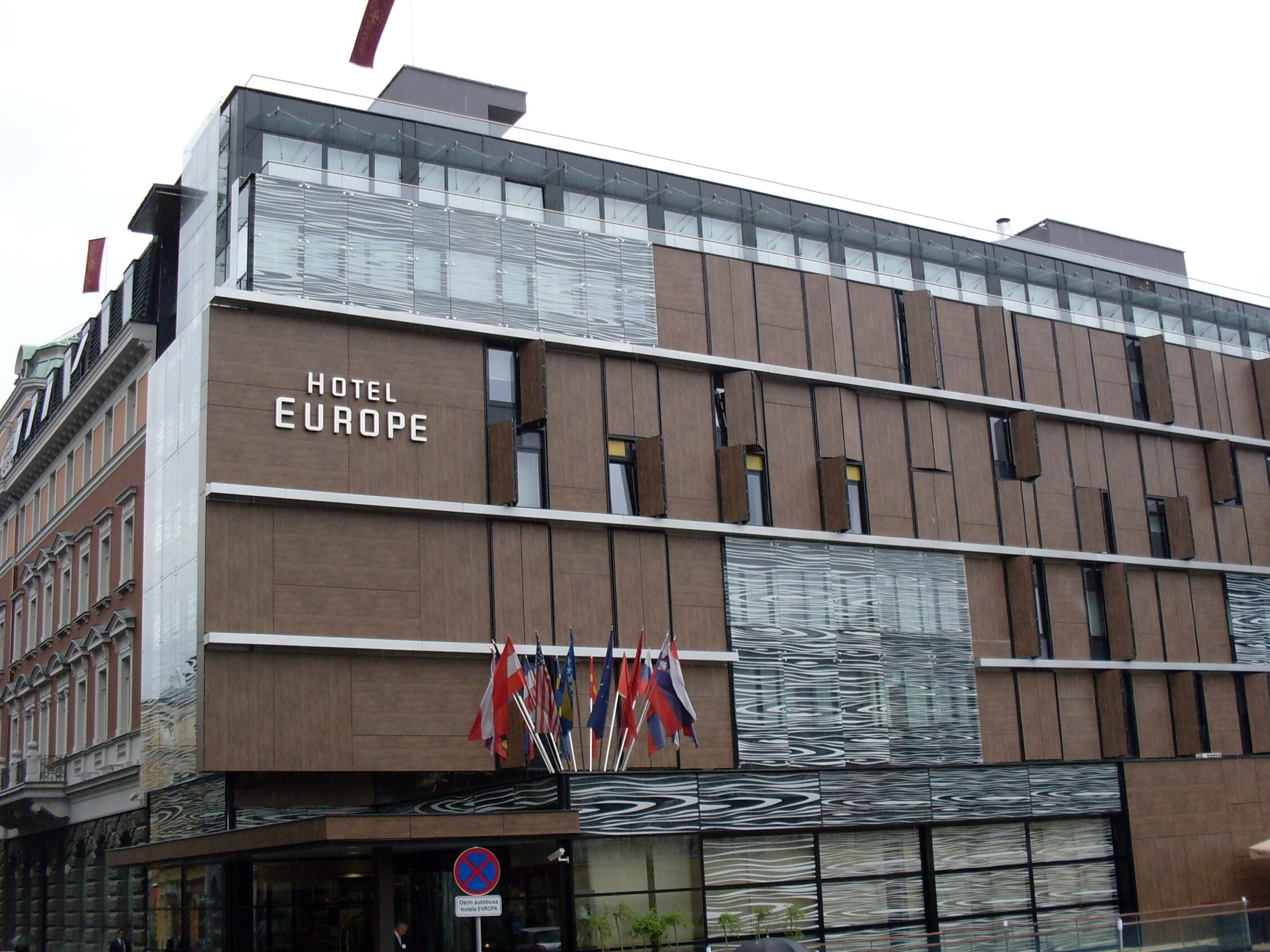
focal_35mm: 43
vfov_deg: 33.6
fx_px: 1578
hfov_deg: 43.8
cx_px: 652
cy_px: 502
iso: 80
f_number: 2.8
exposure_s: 1/350
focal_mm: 6.3
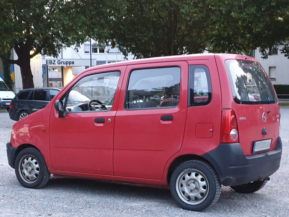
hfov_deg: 67.3
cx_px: 144
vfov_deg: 53.1
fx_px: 217
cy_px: 108
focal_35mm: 26
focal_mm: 4.3
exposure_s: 1/22
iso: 250
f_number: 1.5
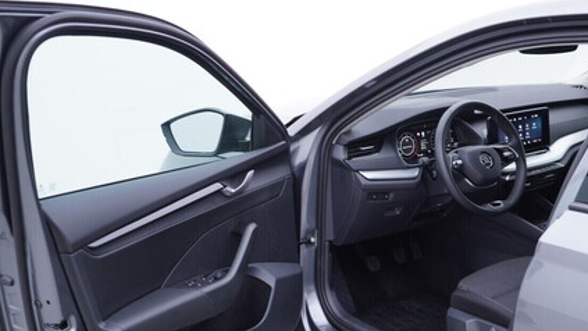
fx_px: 764
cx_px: 353
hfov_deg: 41.9
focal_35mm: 49
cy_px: 215
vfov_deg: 24.3
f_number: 3.2
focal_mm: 24
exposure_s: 1/50
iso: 125
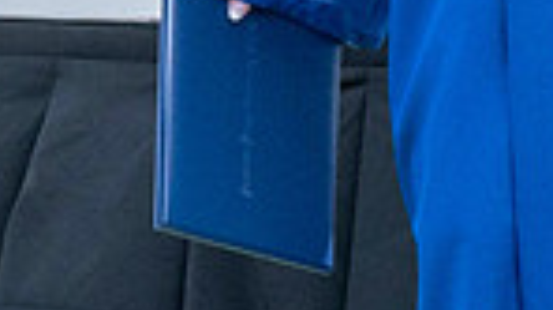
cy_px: -756
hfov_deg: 3.1
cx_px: 2
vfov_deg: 1.7
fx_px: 10374
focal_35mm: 708
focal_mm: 70
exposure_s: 1/250
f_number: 13
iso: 200
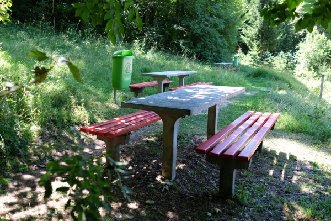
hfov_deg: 61.9
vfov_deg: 43.6
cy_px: 110
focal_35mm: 30
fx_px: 276
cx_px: 166
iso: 200
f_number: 3.6
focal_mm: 20.1
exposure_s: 1/85
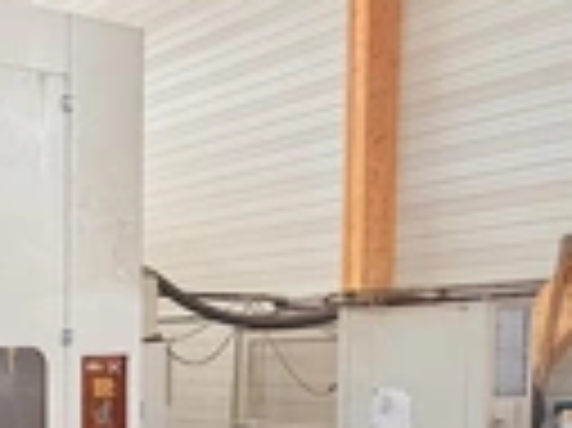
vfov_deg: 31.2
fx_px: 726
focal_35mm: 44
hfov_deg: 27.9
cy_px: 392
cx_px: -297
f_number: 2.2
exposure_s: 1/99
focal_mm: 2.22
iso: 125
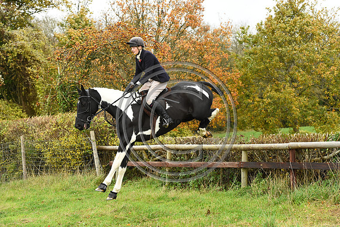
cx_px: 170
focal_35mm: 90
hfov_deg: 22.6
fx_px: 849
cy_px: 114
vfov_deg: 15.2
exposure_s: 1/1250
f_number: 5.6
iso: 3600
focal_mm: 90
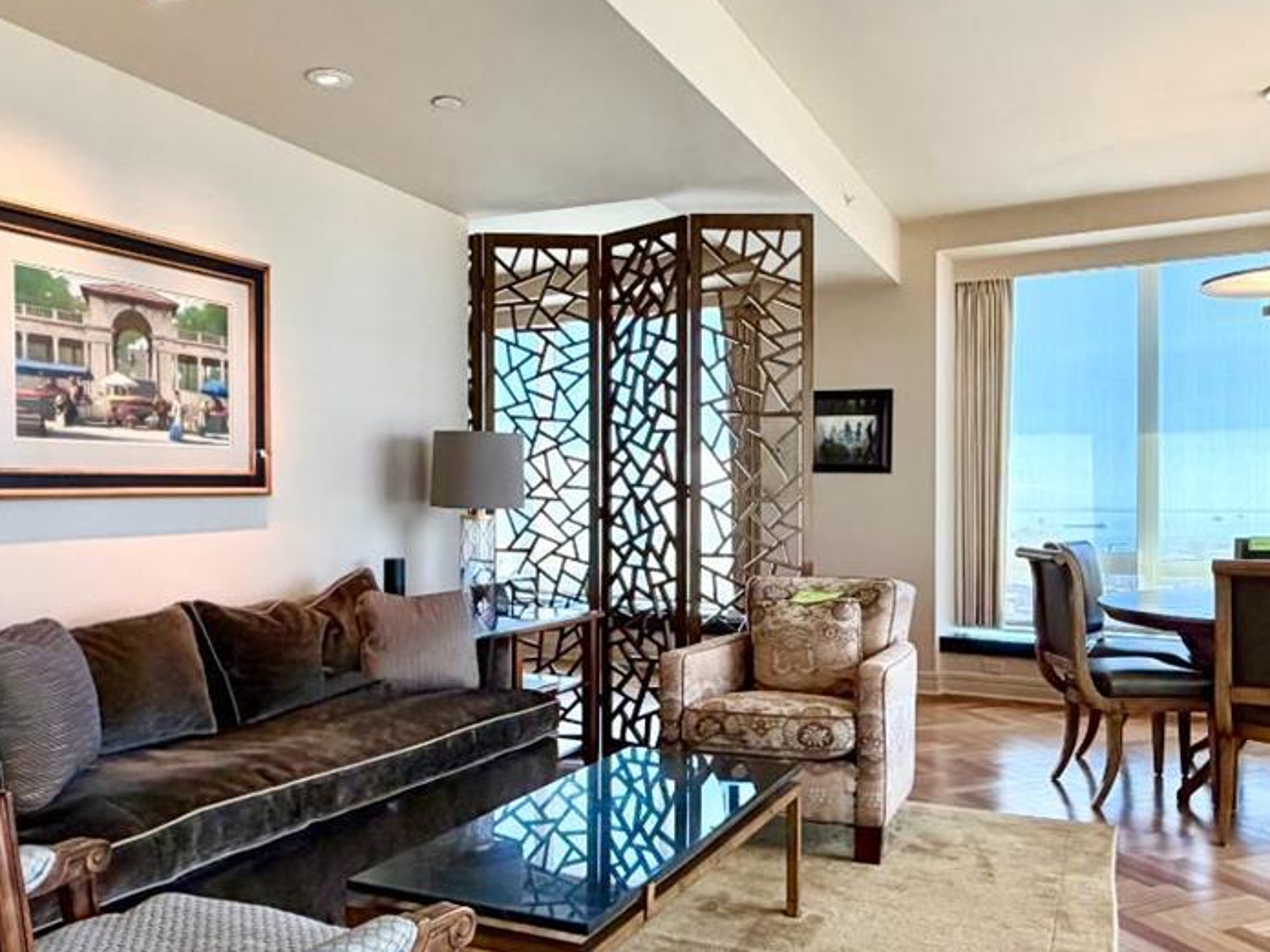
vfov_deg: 48.2
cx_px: 691
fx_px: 1064
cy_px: 497
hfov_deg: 61.6
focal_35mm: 29
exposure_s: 1/120
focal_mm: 2.22
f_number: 2.2
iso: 250
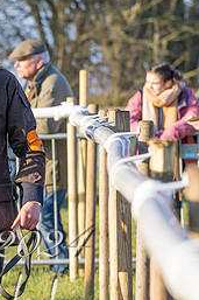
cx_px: -57
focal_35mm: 538
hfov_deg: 2.5
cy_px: 139
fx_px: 4467
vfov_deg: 3.8
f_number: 4
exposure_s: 1/1000
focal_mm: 107
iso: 400
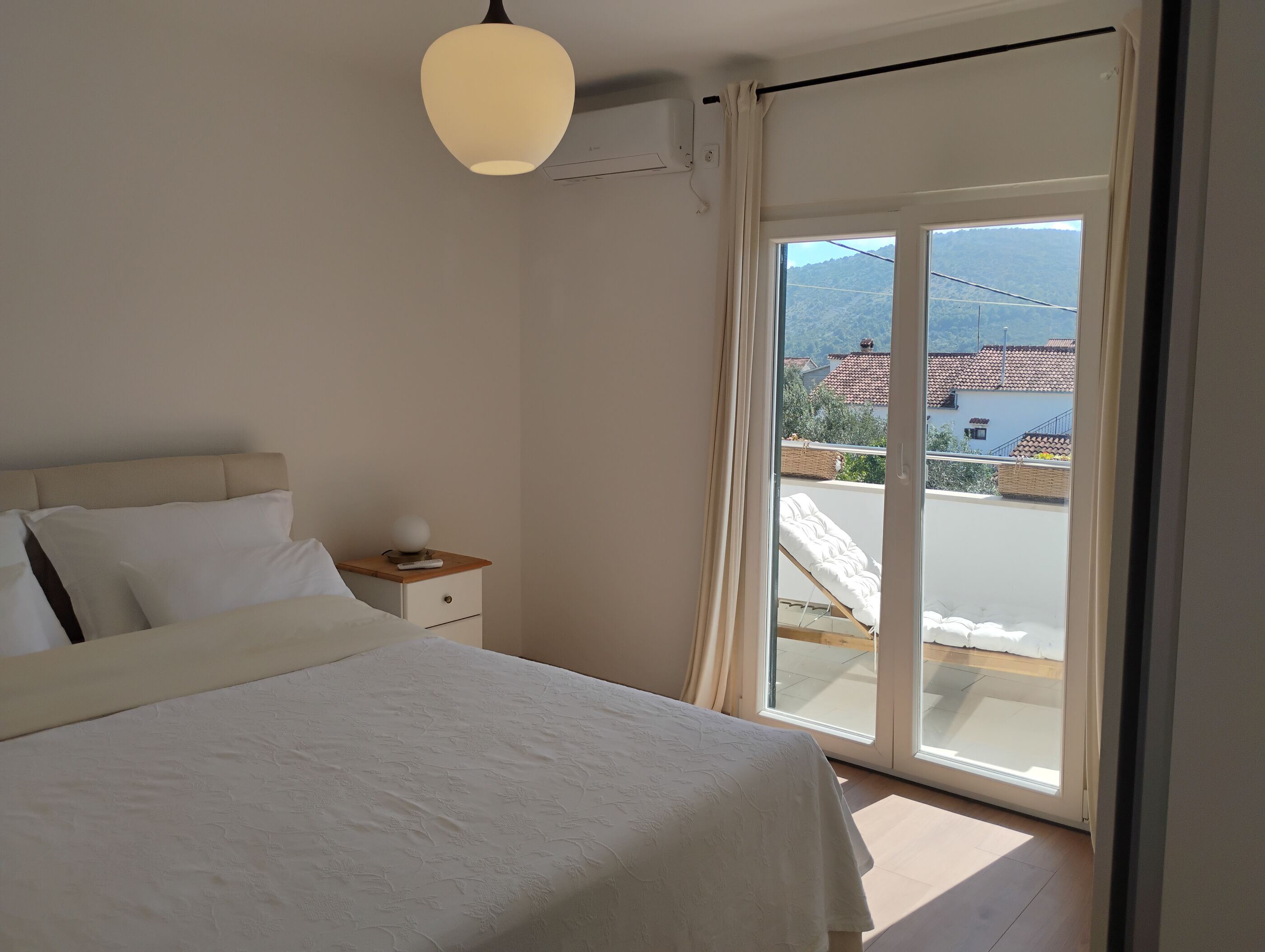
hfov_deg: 63.4
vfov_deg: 49.9
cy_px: 476
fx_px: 1025
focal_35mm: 28
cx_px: 632
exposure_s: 1/552
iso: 100
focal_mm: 4.26
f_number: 1.8
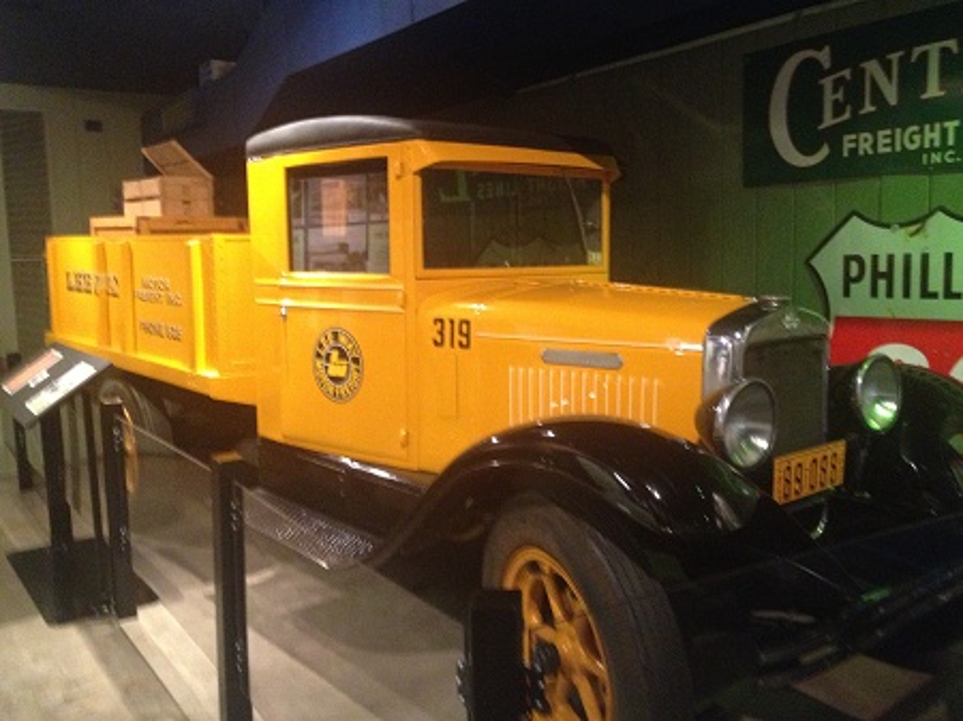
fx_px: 973
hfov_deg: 52.7
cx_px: 482
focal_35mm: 35
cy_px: 360
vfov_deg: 40.7
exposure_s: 1/15
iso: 500
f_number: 2.4
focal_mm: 4.28
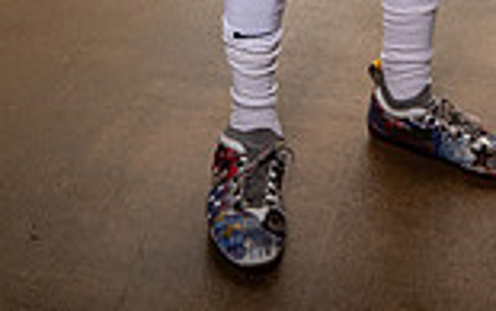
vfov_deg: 14.5
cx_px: 378
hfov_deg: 28.5
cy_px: -353
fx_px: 960
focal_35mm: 71
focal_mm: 24
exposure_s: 1/250
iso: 100
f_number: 5.6
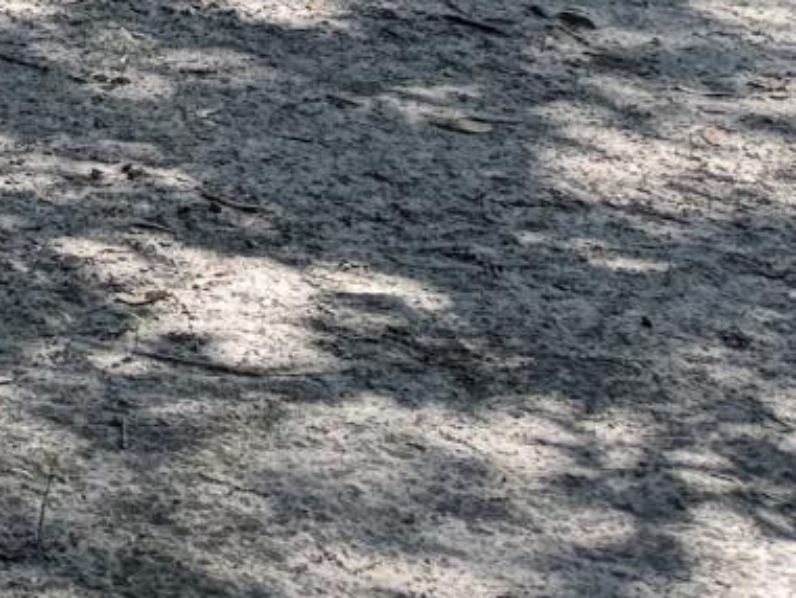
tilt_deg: +0.5
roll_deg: -0.1
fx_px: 4347
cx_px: -1609
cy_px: -1493
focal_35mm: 189
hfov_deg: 8.6
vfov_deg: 6.7
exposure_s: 1/450
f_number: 1.78
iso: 100
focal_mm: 6.76
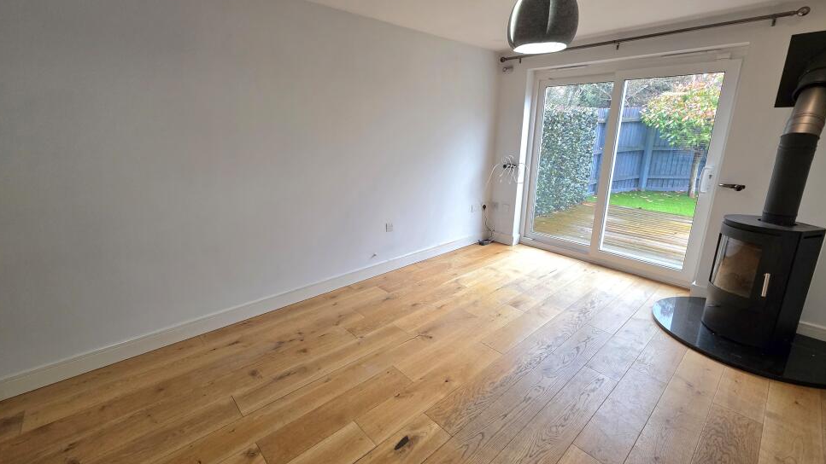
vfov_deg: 70.3
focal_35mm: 15
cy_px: 205
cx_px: 400
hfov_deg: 103.0
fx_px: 329
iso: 200
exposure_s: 1/101
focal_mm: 2.2
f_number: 1.9
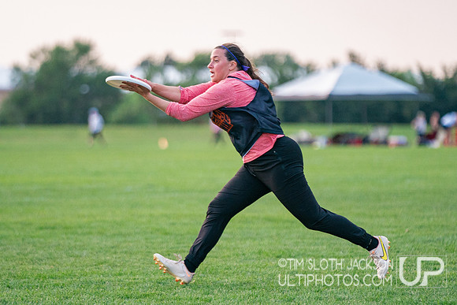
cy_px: 146
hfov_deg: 6.3
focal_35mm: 327
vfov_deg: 4.2
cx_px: 212
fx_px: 4152
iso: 1250
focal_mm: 198
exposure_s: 1/2500
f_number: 2.8
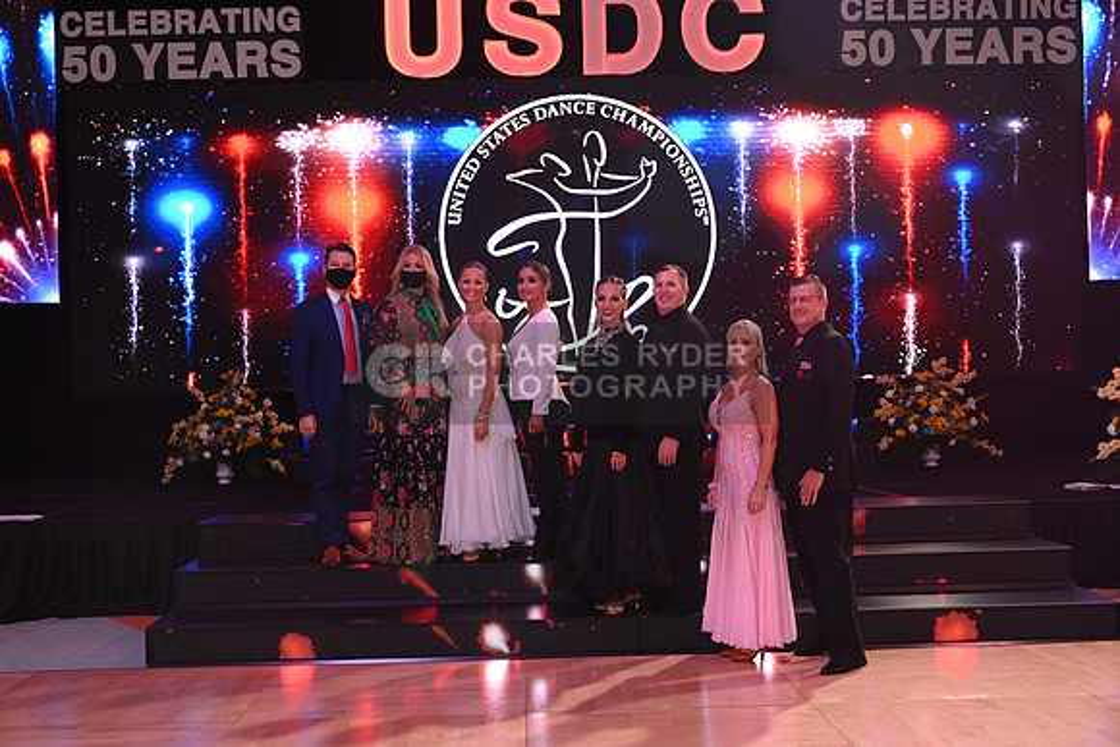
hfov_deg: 42.7
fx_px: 1431
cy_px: 374
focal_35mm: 46
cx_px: 560
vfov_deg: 29.3
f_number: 5
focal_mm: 46
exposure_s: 1/200
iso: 2500
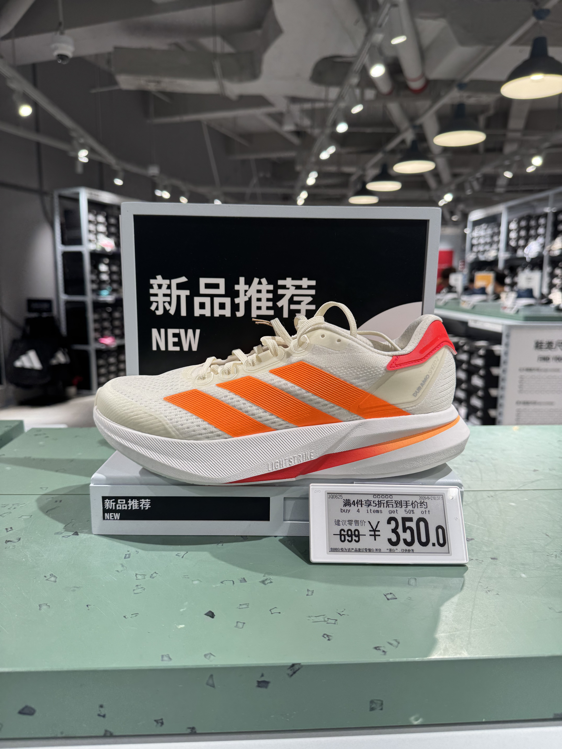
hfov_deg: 56.8
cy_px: 374
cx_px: 281
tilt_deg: -9.2
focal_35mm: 24
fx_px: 520
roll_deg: -1.3
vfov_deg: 71.6
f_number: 1.78
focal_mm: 6.76
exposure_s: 1/121
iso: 64
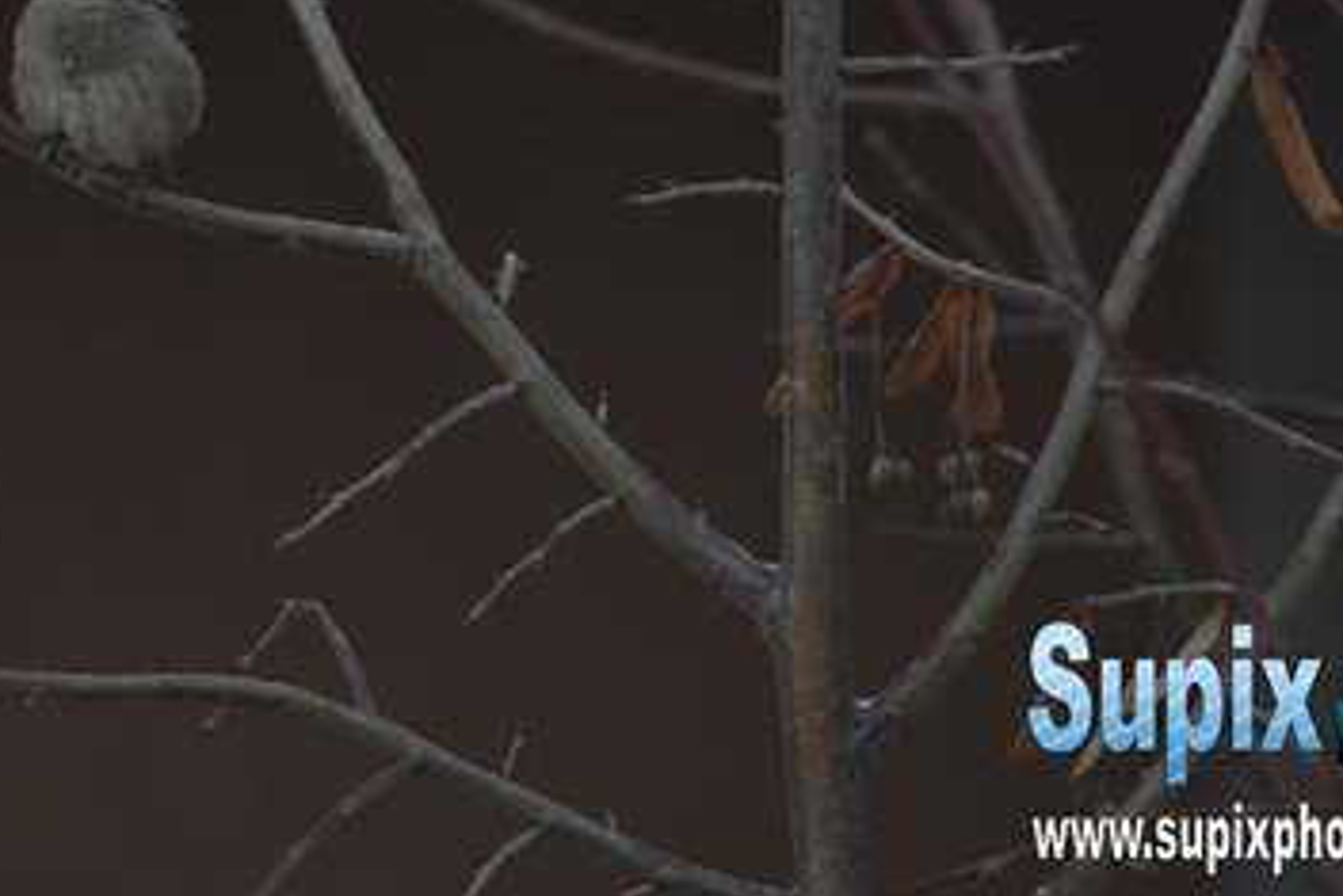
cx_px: 149
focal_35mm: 958
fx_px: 35752
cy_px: -38
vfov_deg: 1.4
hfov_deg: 2.2
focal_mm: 300
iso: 800
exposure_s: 1/1000
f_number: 7.1
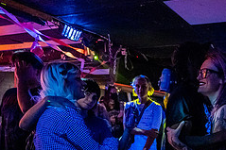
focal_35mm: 39
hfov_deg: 43.9
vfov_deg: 31.1
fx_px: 245
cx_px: 215
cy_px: 157
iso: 3200
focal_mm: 14
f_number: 2.8
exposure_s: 1/200
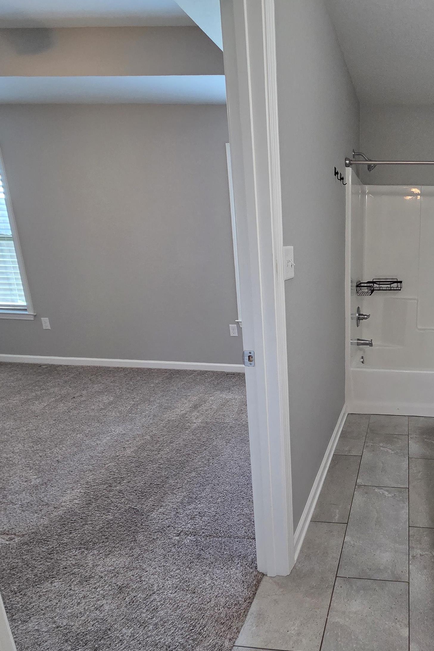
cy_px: 341
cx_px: 377
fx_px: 344
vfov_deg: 86.9
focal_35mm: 19
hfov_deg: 57.1
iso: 200
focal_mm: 2.2
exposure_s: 1/120
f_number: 2.2
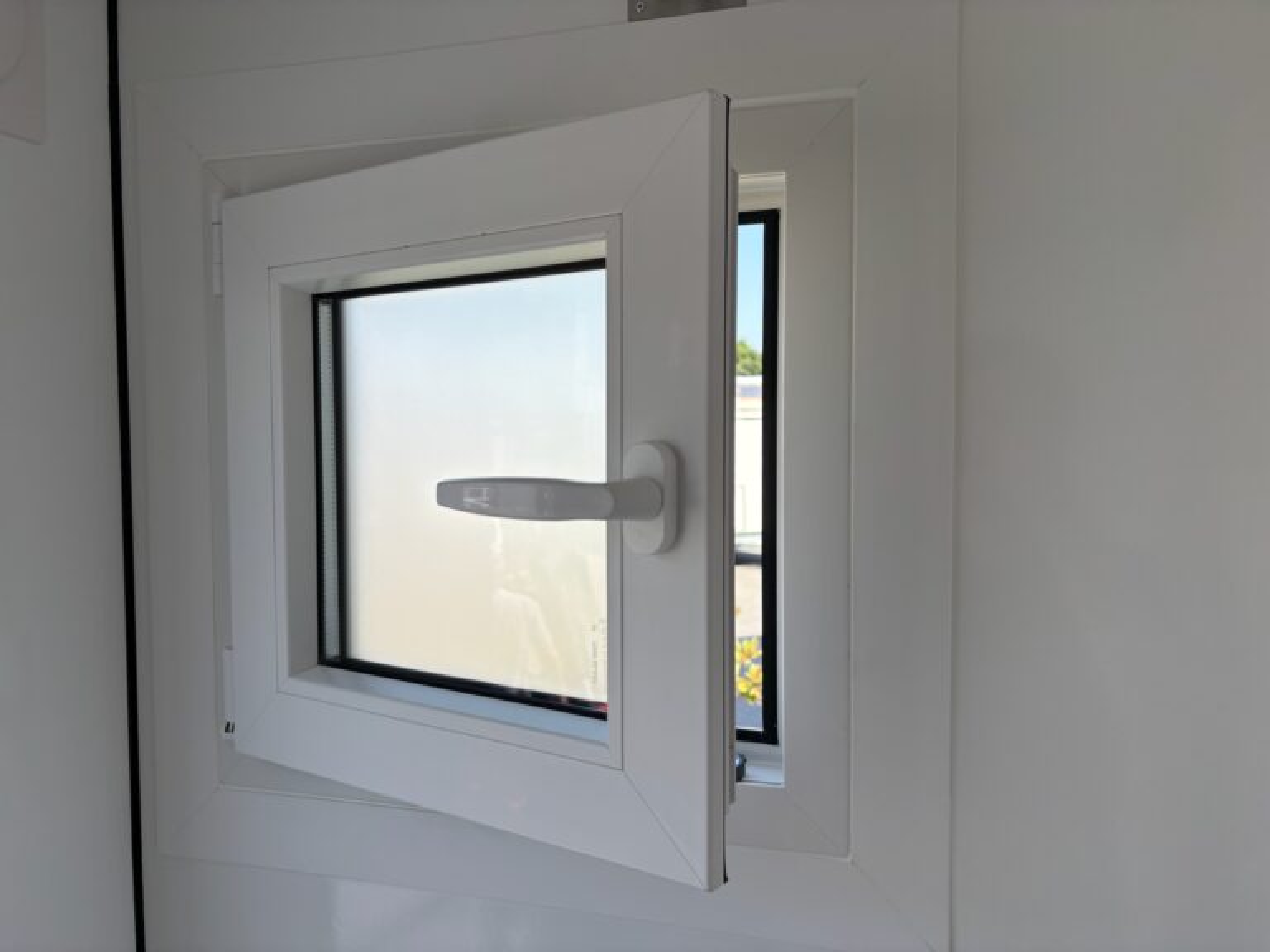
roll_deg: +0.2
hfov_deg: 67.3
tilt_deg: -3.4
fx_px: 954
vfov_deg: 53.1
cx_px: 635
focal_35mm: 26
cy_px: 476
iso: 50
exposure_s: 1/1007
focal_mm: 5.96
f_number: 1.6
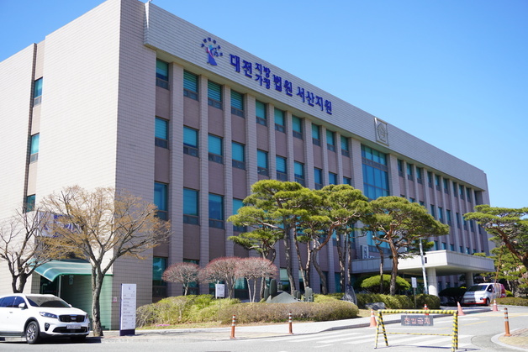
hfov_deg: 47.9
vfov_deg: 33.0
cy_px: 176
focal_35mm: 40
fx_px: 594
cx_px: 264
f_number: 5.6
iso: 100
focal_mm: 27
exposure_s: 1/320
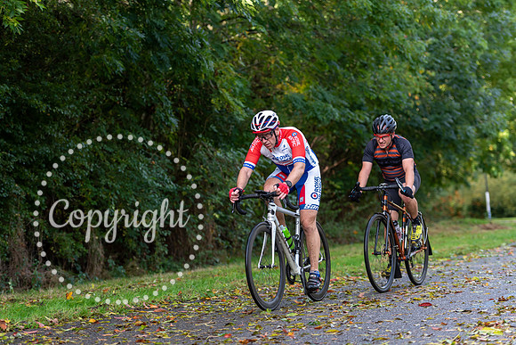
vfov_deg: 14.9
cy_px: 172
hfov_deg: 22.1
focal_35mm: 92
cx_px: 258
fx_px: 1319
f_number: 3.2
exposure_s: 1/500
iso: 200
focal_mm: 92
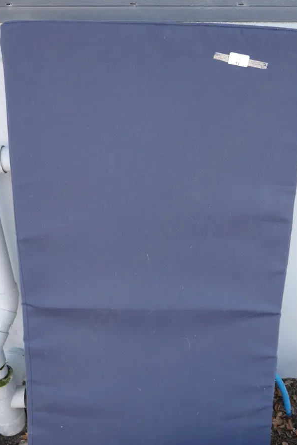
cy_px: 240
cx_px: 161
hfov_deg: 35.0
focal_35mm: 38
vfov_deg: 50.6
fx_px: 470
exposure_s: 1/60
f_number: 3.6
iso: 250
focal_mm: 16
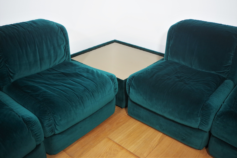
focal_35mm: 31
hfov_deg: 60.3
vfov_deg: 42.3
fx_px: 204
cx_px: 118
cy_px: 79
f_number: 4
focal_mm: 21.25
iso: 800
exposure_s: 1/60
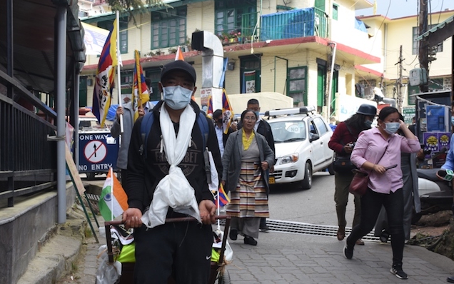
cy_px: 169
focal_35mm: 50
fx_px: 619
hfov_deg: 40.3
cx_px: 213
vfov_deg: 25.8
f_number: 11
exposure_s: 1/125
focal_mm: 26
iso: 250
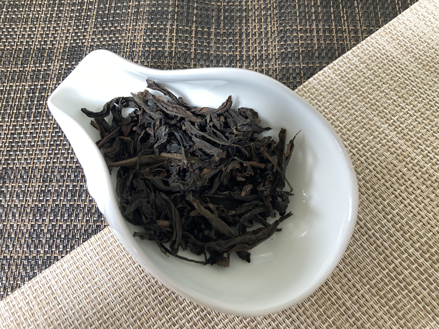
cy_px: 164
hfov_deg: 63.4
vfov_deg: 49.7
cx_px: 220
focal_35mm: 28
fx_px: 355
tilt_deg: -69.4
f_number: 1.8
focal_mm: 3.99
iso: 640
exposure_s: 1/25
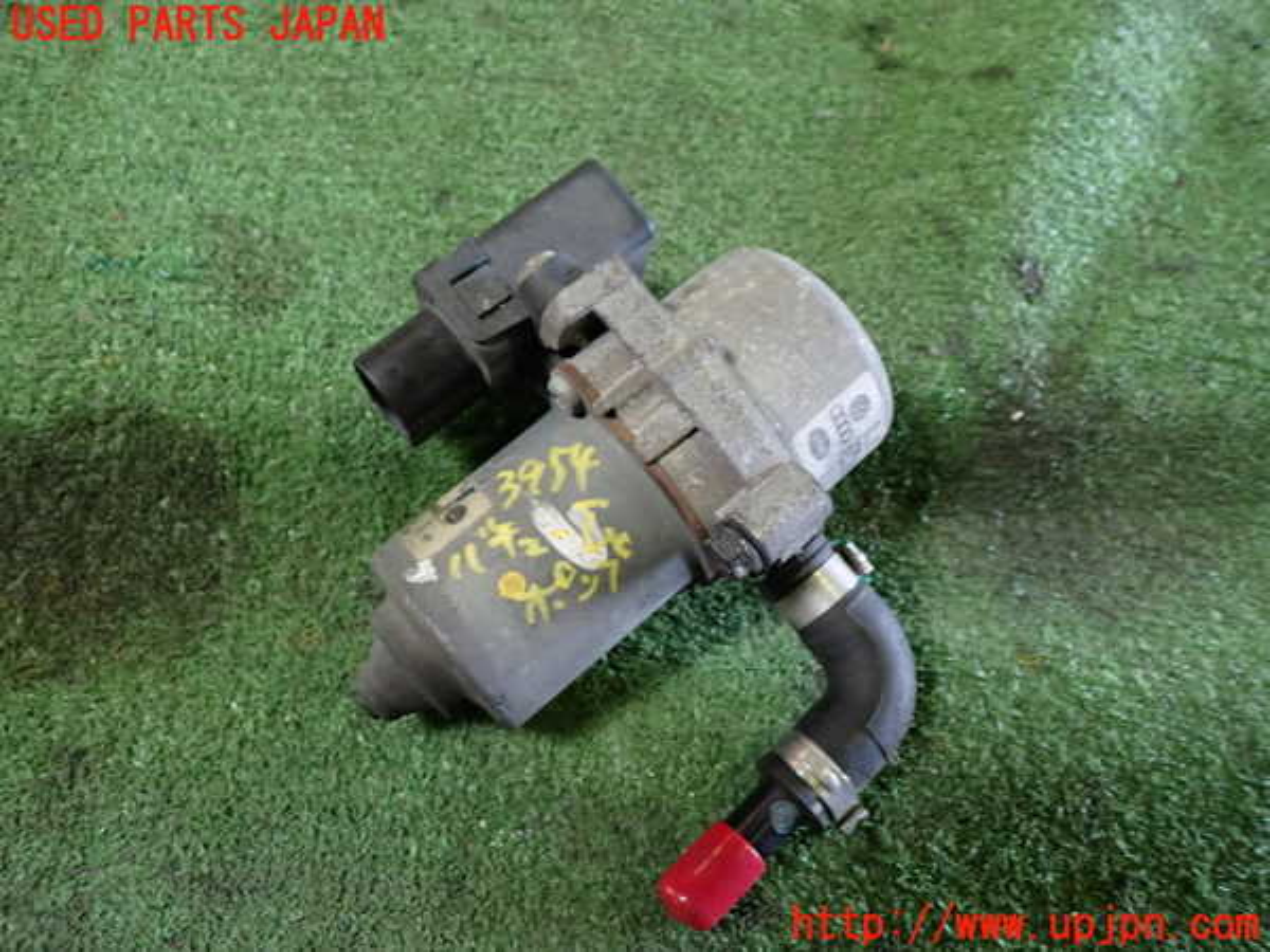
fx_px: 1101
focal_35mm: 30
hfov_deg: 60.0
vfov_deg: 46.8
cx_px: 635
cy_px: 476
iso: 250
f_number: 2.3
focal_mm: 5.4
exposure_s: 1/30
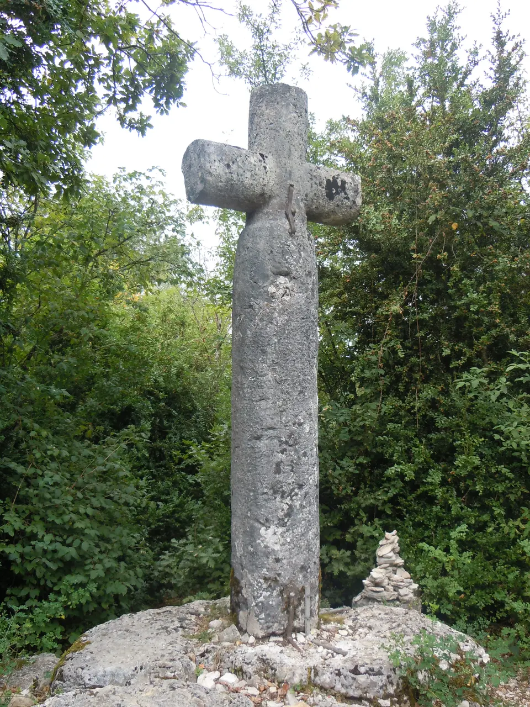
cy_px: 354
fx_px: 612
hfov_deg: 46.8
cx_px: 265
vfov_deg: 60.0
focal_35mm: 30
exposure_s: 1/160
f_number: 3.5
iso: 100
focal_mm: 5.4
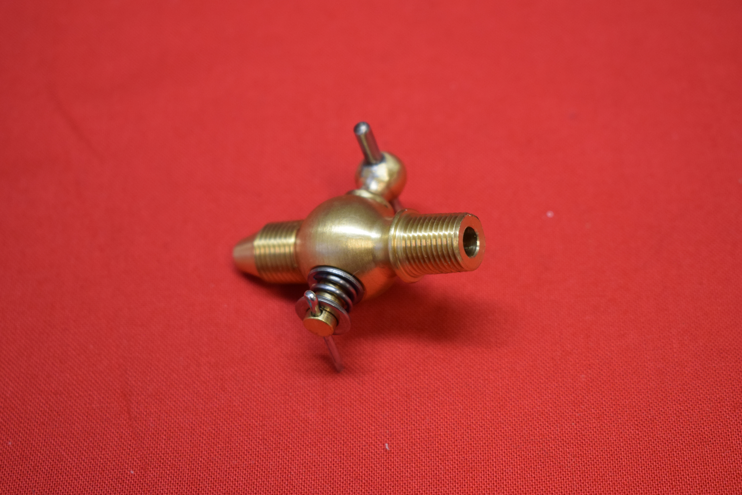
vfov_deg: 18.9
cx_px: 371
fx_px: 1484
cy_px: 248
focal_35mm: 72
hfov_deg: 28.1
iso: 800
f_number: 5.3
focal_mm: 48
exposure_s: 1/60
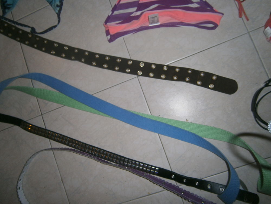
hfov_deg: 67.3
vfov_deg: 53.1
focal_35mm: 26
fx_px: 204
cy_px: 102
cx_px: 136
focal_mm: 4.7
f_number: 2.8
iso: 80
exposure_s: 1/30
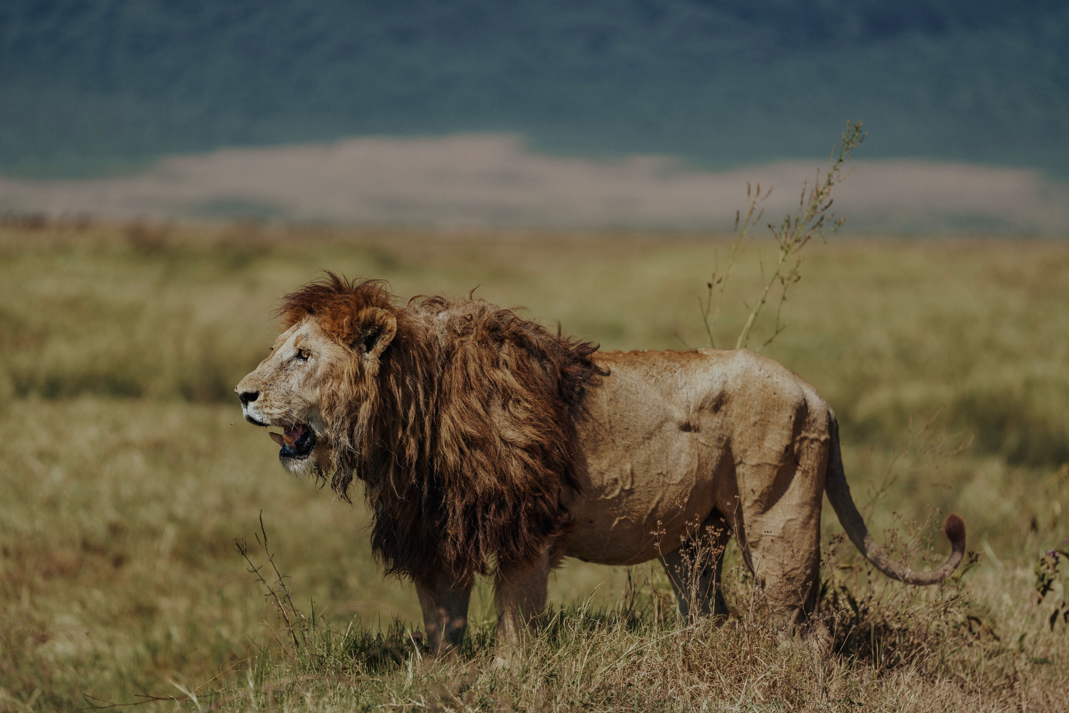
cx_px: 534
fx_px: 5939
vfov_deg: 6.9
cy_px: 356
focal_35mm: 200
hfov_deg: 10.3
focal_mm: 200
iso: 100
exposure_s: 1/2500
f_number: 2.8
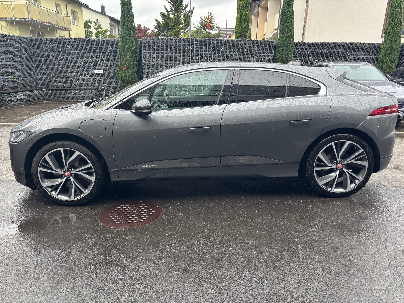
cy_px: 152
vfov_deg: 53.1
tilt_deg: -15.5
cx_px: 202
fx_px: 303
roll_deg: -1.0
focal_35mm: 26
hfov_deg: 67.3
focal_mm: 5.96
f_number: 1.6
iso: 50
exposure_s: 1/133
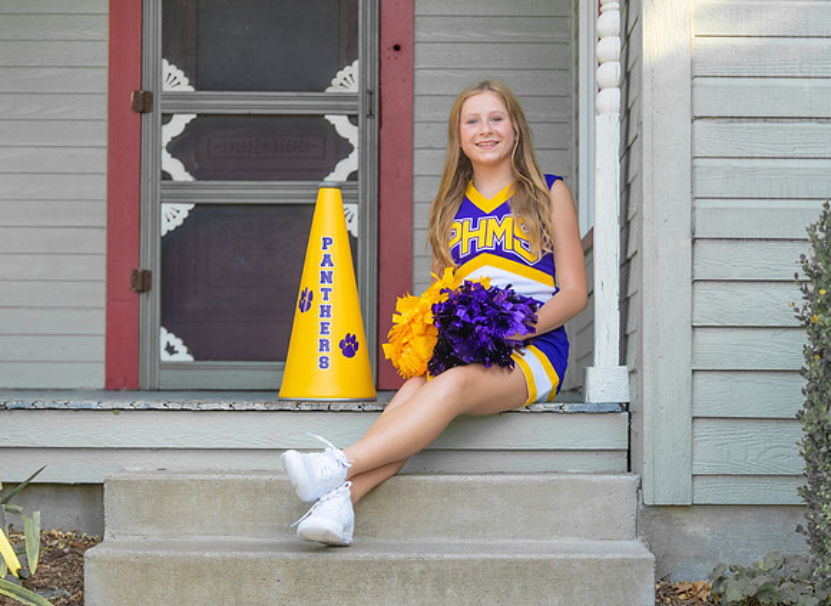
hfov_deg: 23.4
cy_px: 330
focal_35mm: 84
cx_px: 447
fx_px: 2005
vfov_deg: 17.2
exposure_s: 1/320
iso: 160
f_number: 2.8
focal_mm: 70
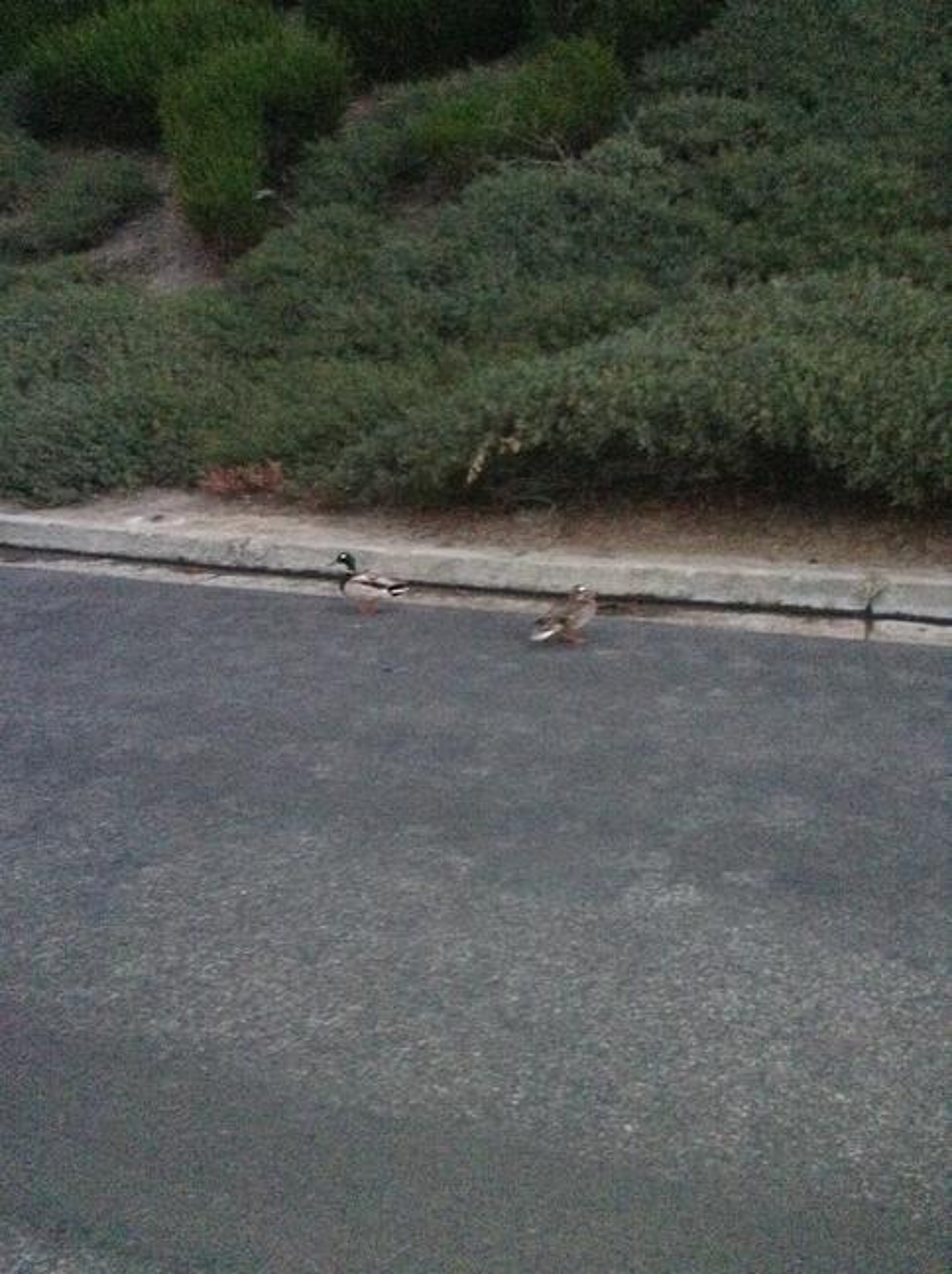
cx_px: 476
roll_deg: +2.8
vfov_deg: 55.4
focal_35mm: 33
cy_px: 637
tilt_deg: -20.1
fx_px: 1213
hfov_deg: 42.8
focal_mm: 3.3
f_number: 2.4
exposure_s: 1/16
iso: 640
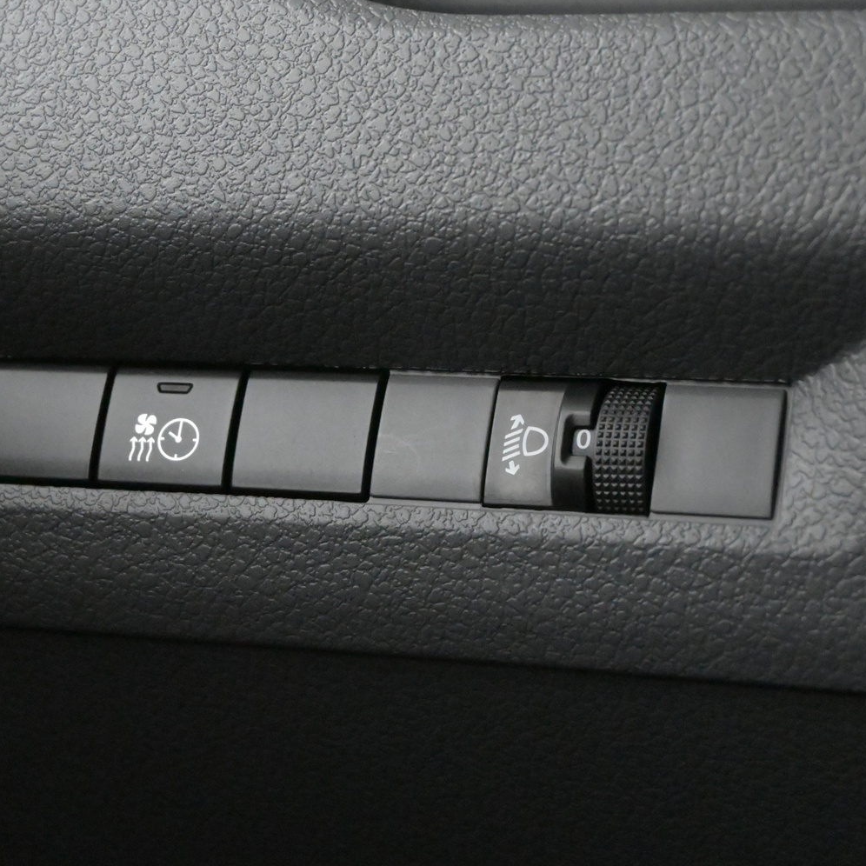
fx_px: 2171
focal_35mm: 77
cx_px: 397
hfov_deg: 22.6
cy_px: 438
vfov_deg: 22.6
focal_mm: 37
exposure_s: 1/60
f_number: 5.3
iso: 12800
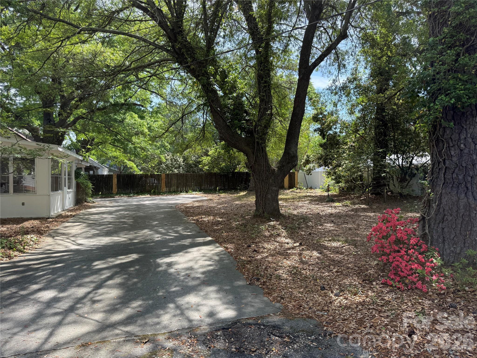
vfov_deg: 56.8
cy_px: 179
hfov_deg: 71.6
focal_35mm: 24
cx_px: 238
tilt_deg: +1.3
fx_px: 331
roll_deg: -0.3
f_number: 1.78
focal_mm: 6.76
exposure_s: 1/1211
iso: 100
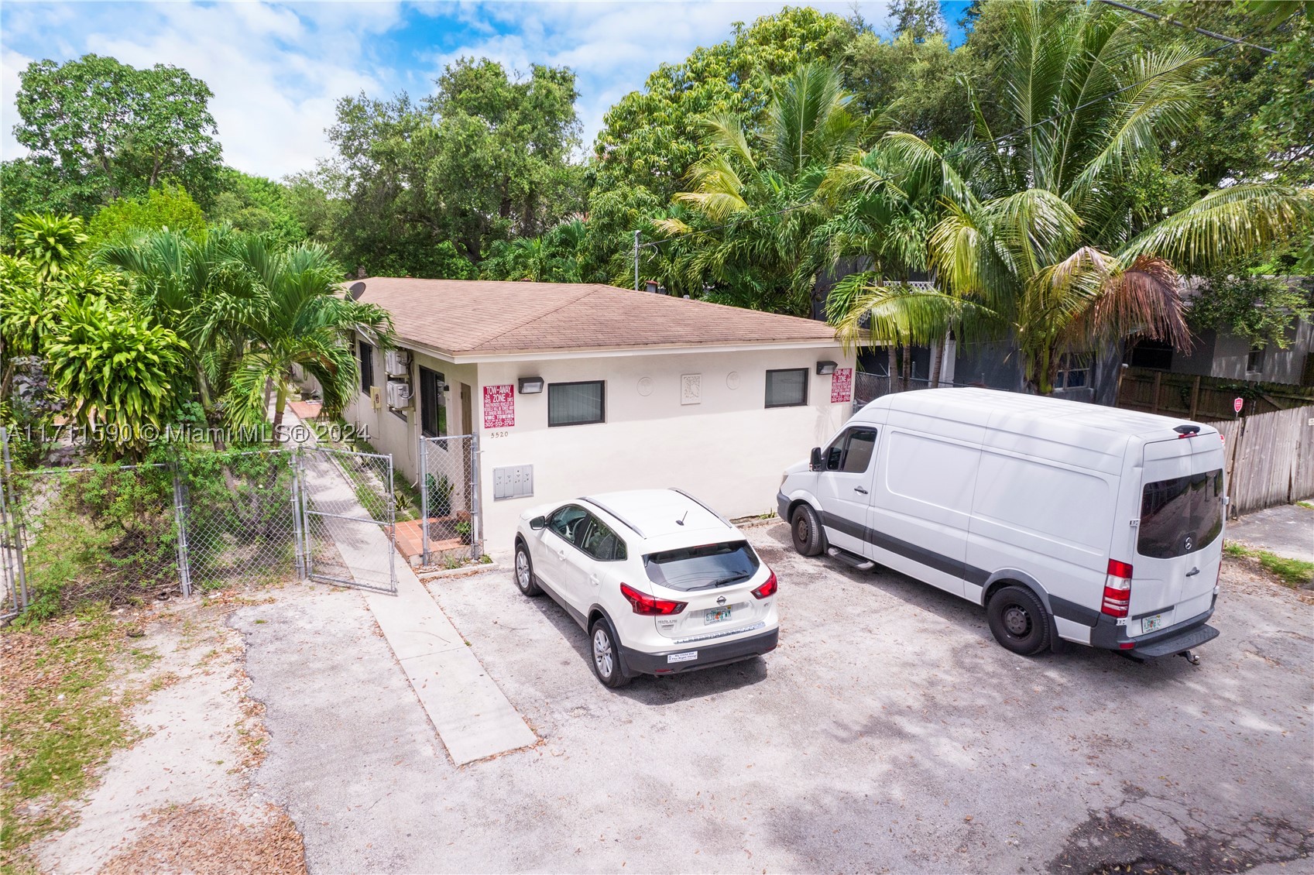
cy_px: 438
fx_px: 803
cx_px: 657
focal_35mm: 22
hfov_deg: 78.6
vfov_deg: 57.2
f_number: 2.8
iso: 100
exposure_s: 1/160
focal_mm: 8.38
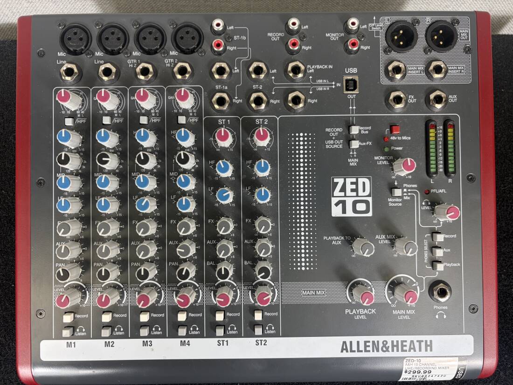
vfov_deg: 53.1
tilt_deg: -79.7
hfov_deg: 67.3
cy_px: 192
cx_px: 256
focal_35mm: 26
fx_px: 385
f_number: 1.6
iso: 64
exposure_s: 1/120
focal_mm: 5.96
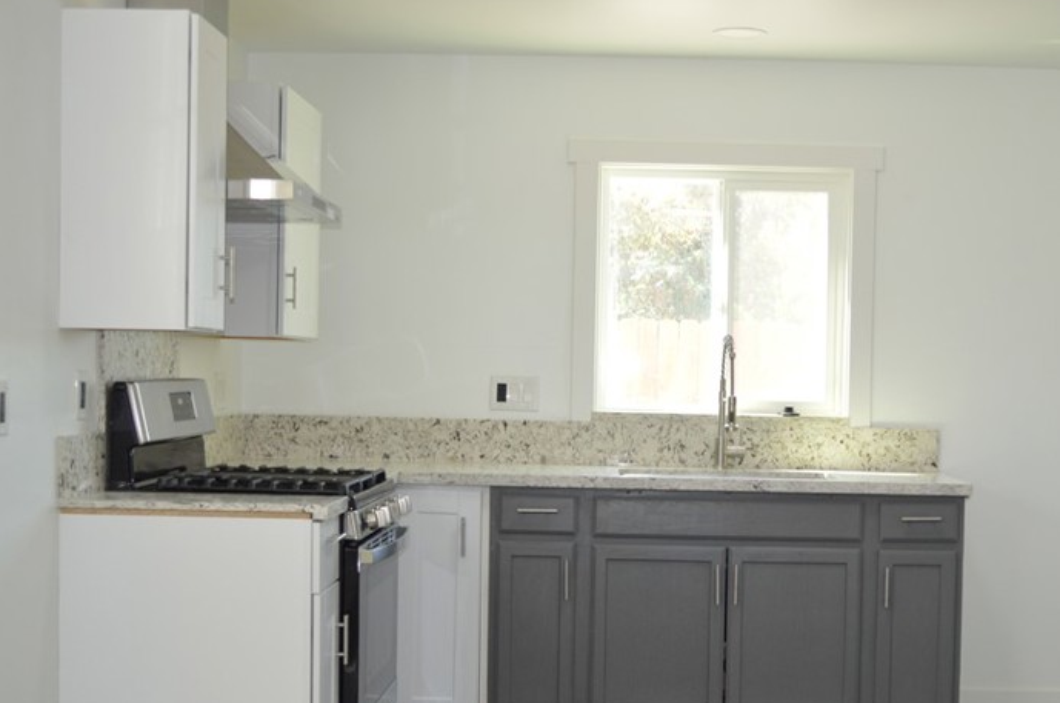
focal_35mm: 58
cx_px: 663
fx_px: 1705
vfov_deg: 23.2
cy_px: 460
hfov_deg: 34.4
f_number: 4.2
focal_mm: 26
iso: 400
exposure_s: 1/80
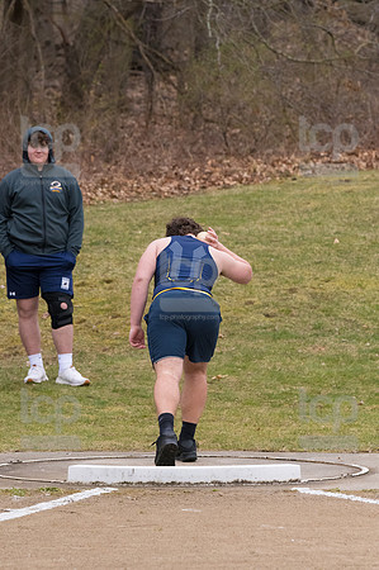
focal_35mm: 255
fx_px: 4036
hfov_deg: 5.4
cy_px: 285
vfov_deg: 8.1
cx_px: 190
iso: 2000
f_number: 5
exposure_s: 1/2000
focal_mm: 170
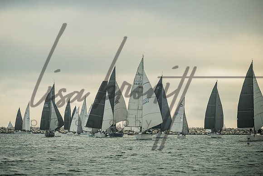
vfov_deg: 6.0
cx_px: 115
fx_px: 1661
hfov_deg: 9.1
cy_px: 81
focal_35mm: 227
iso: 250
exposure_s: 1/250
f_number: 6.3
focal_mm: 200
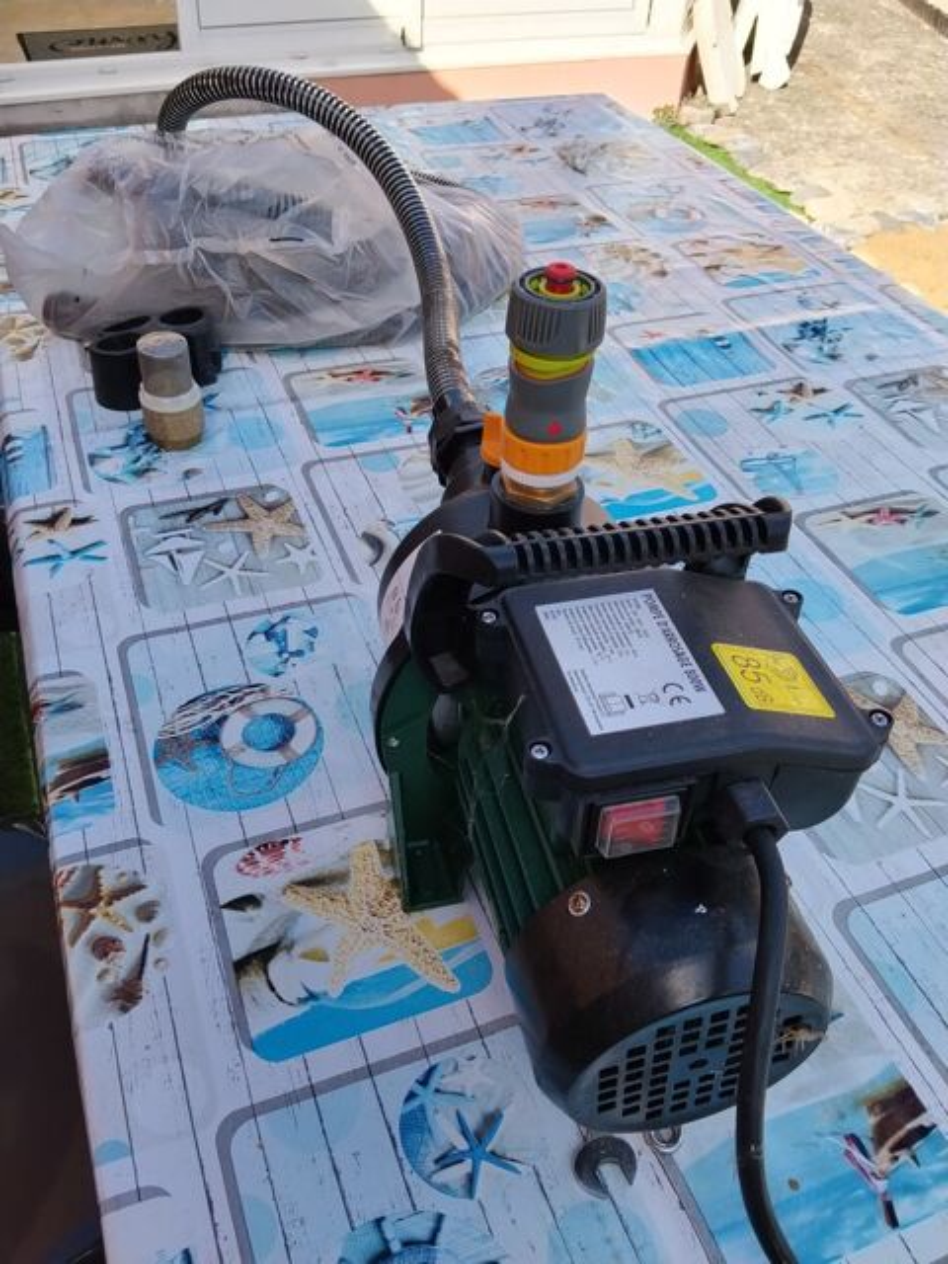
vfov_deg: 61.7
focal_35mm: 29
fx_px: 1059
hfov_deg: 48.2
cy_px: 632
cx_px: 474
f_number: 1.8
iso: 50
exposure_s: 1/753
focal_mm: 3.96
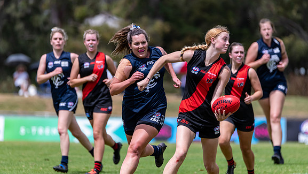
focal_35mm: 474
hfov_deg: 4.6
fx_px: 3872
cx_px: 154
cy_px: 97
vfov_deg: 2.6
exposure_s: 1/4000
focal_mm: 450
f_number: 6.3
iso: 800
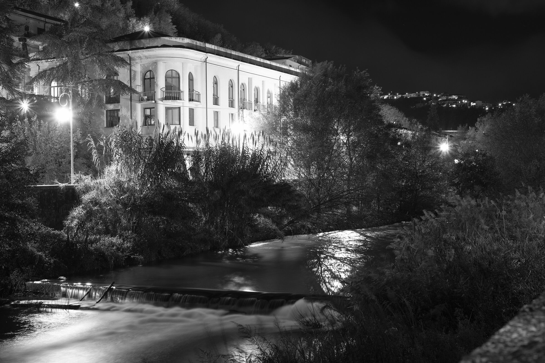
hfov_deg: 37.5
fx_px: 802
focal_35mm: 53
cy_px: 182
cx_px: 272
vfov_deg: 25.5
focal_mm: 35
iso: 200
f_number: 8
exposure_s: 30
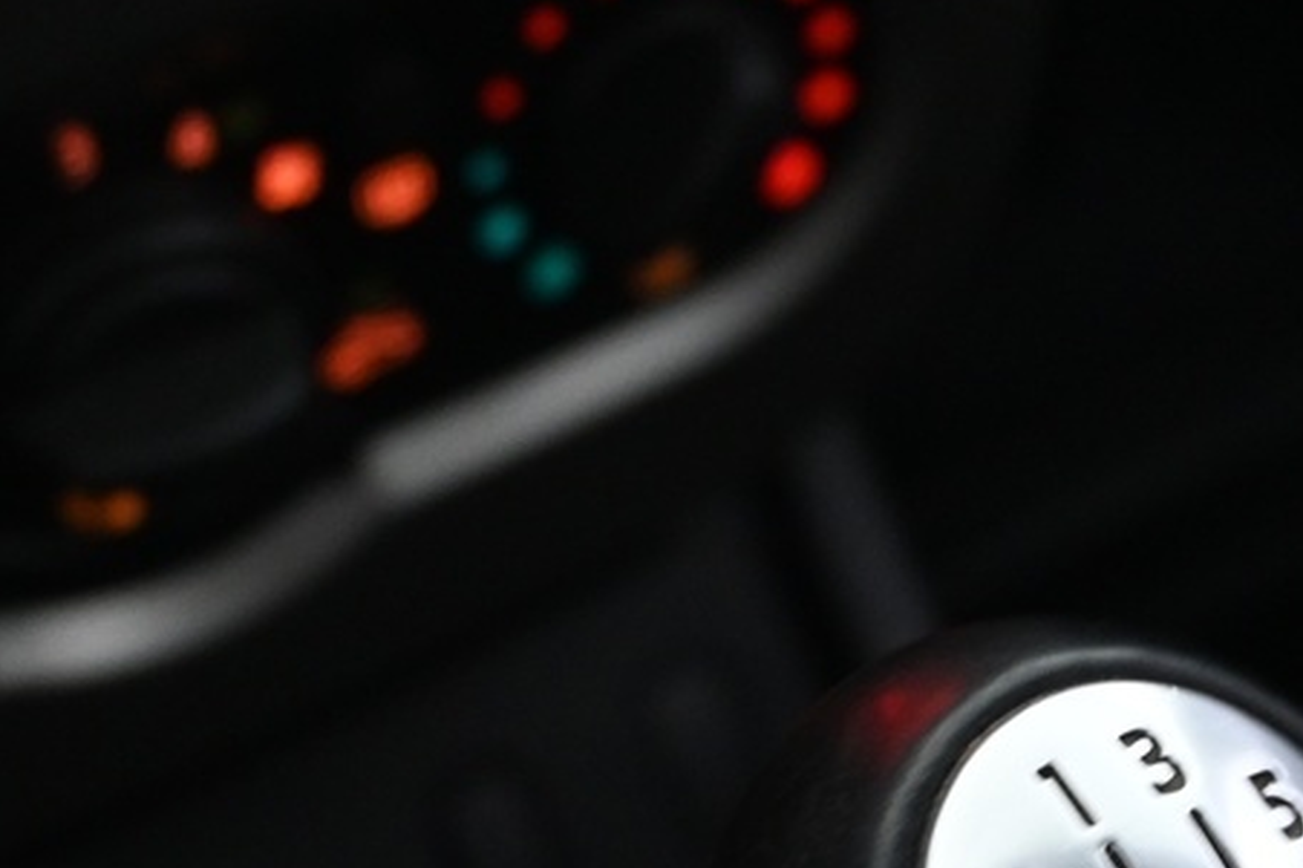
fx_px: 3795
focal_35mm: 105
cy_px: 1018
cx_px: 1225
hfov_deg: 19.1
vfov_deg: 12.7
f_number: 3.8
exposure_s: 1/8
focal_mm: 19.5
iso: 1600
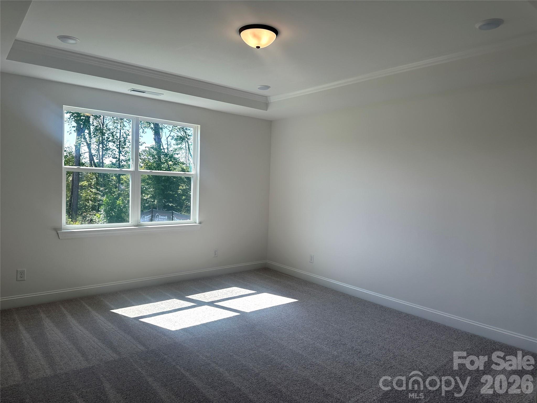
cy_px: 202
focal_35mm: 24
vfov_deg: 56.8
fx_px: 372
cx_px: 268
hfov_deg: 71.6
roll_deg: -2.1
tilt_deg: -2.9
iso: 80
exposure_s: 1/690
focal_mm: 6.86
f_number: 1.78
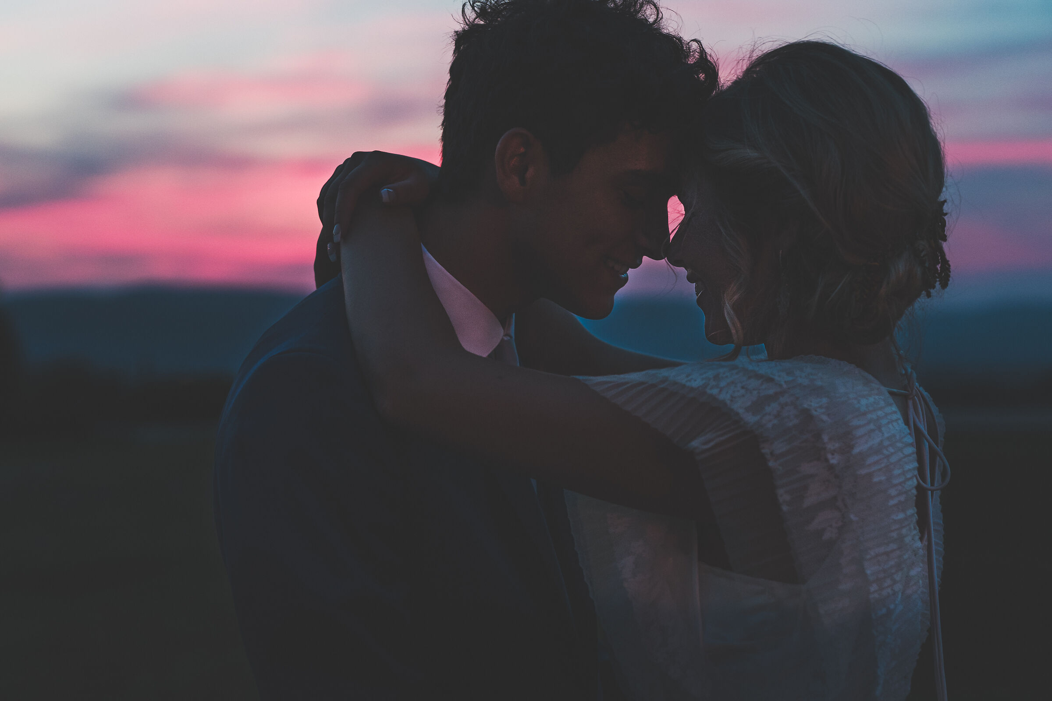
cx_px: 526
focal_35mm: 75
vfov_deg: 18.2
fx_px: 2191
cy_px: 350
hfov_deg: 27.0
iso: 800
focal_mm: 50
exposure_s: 1/80
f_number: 2.5
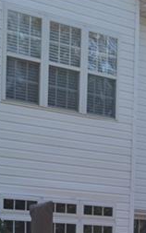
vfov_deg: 14.7
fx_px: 866
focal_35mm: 136
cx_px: 45
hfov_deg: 9.6
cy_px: 301
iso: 100
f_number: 6.3
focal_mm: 22
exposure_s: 1/200
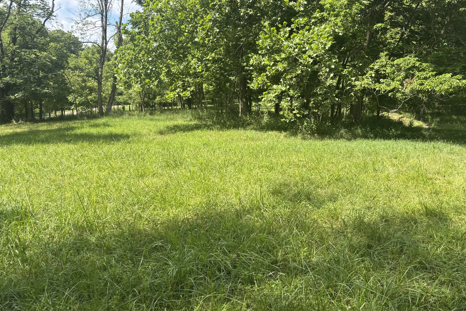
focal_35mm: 32
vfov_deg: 41.1
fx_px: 414
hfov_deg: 58.7
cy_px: 141
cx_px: 222
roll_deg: +0.8
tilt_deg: -6.2
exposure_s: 1/1190
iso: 50
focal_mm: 5.96
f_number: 1.6
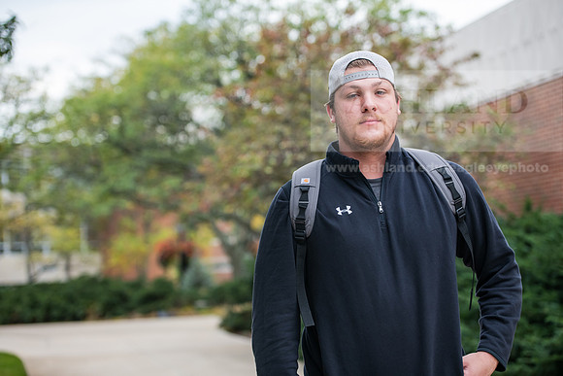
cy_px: 188
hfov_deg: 27.0
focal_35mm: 75
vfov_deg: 18.2
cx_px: 282
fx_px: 1173
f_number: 3.2
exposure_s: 1/400
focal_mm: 75
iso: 400
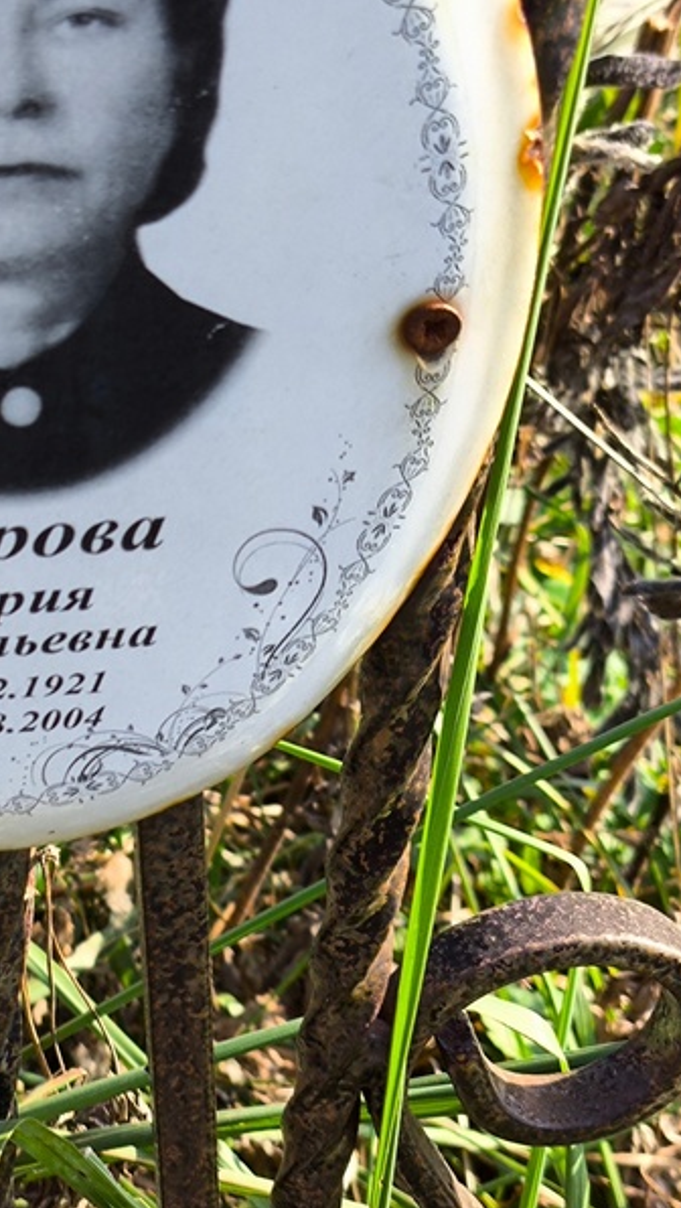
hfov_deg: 16.2
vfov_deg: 29.0
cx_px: -3
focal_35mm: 73
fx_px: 2339
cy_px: 604
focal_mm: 4.71
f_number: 1.7
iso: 50
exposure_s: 1/400
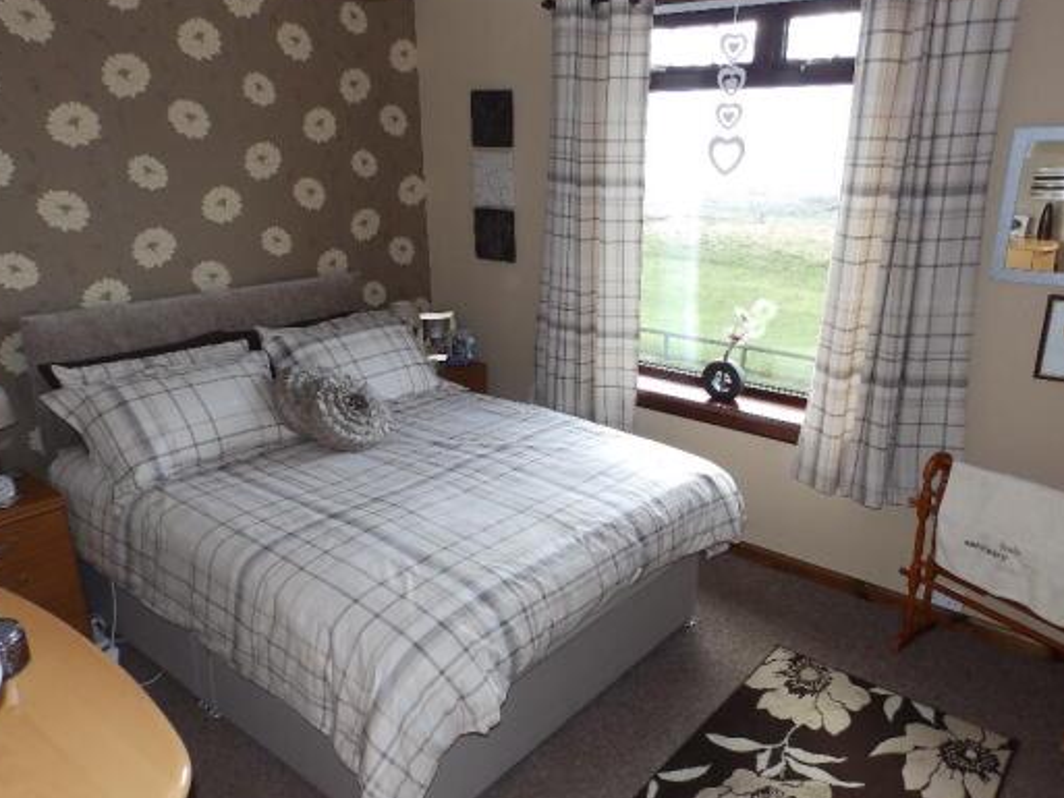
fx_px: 769
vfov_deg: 54.9
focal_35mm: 25
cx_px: 540
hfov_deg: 69.4
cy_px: 422
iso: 80
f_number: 3.4
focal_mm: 4
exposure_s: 1/40
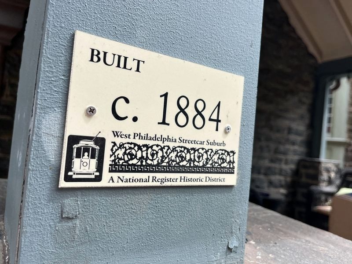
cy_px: 132
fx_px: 264
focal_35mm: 26
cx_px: 176
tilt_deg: +2.5
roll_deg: -4.9
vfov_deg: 53.1
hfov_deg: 67.3
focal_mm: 5.1
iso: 50
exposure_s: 1/1009
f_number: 1.6
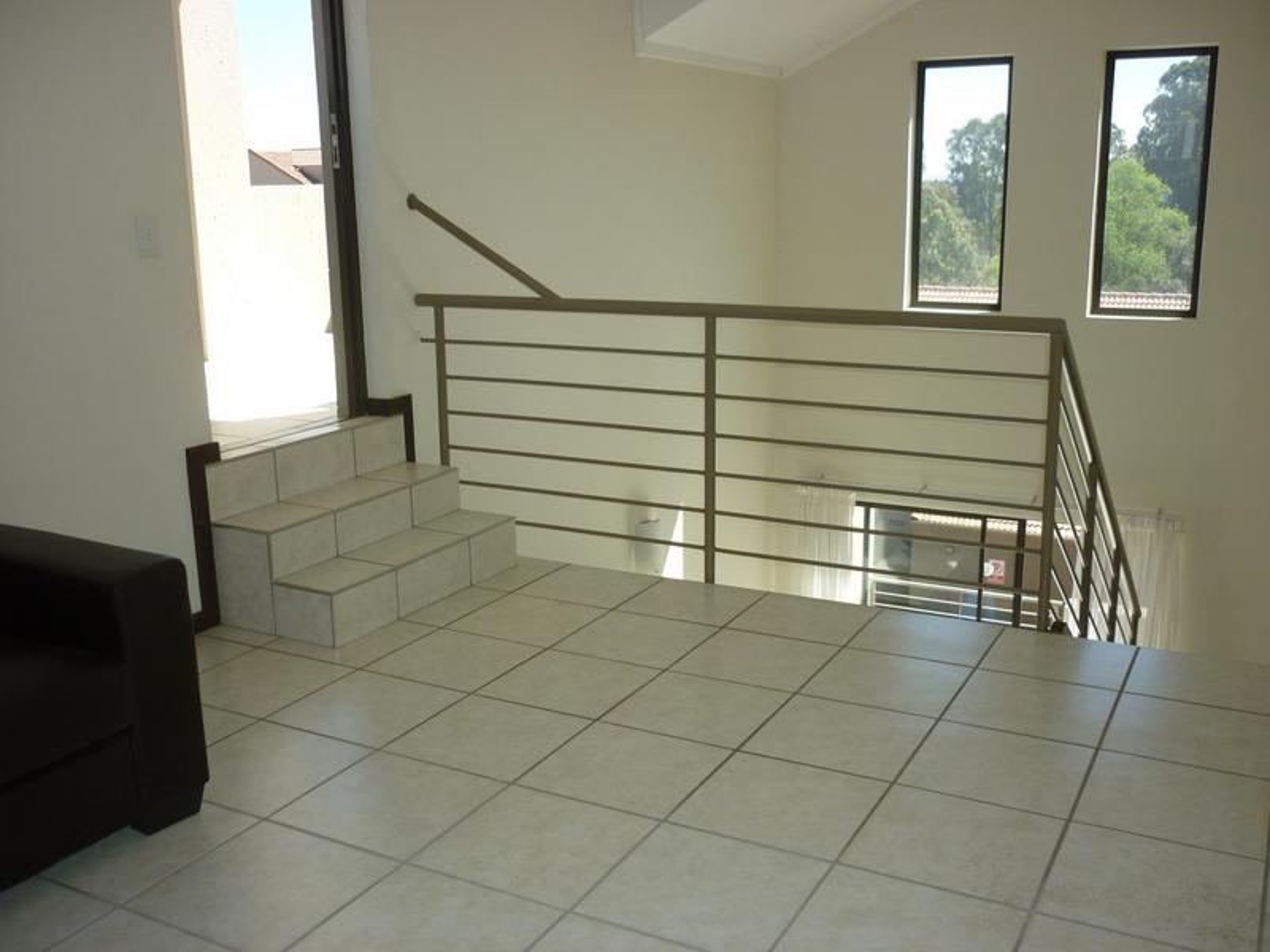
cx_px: 635
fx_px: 1211
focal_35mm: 33
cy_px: 476
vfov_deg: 42.9
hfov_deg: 55.4
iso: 100
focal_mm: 5.5
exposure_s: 1/400
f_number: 2.8
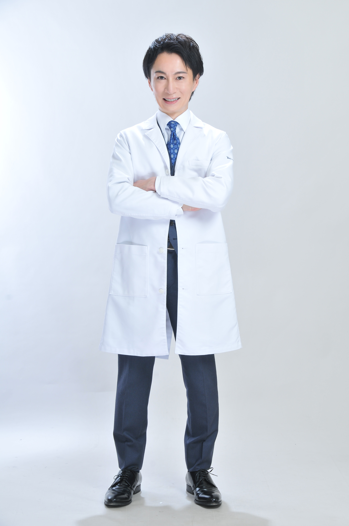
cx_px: 174
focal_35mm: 90
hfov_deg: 15.2
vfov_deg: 22.6
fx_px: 1312
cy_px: 263
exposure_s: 1/160
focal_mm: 60
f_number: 11
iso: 200
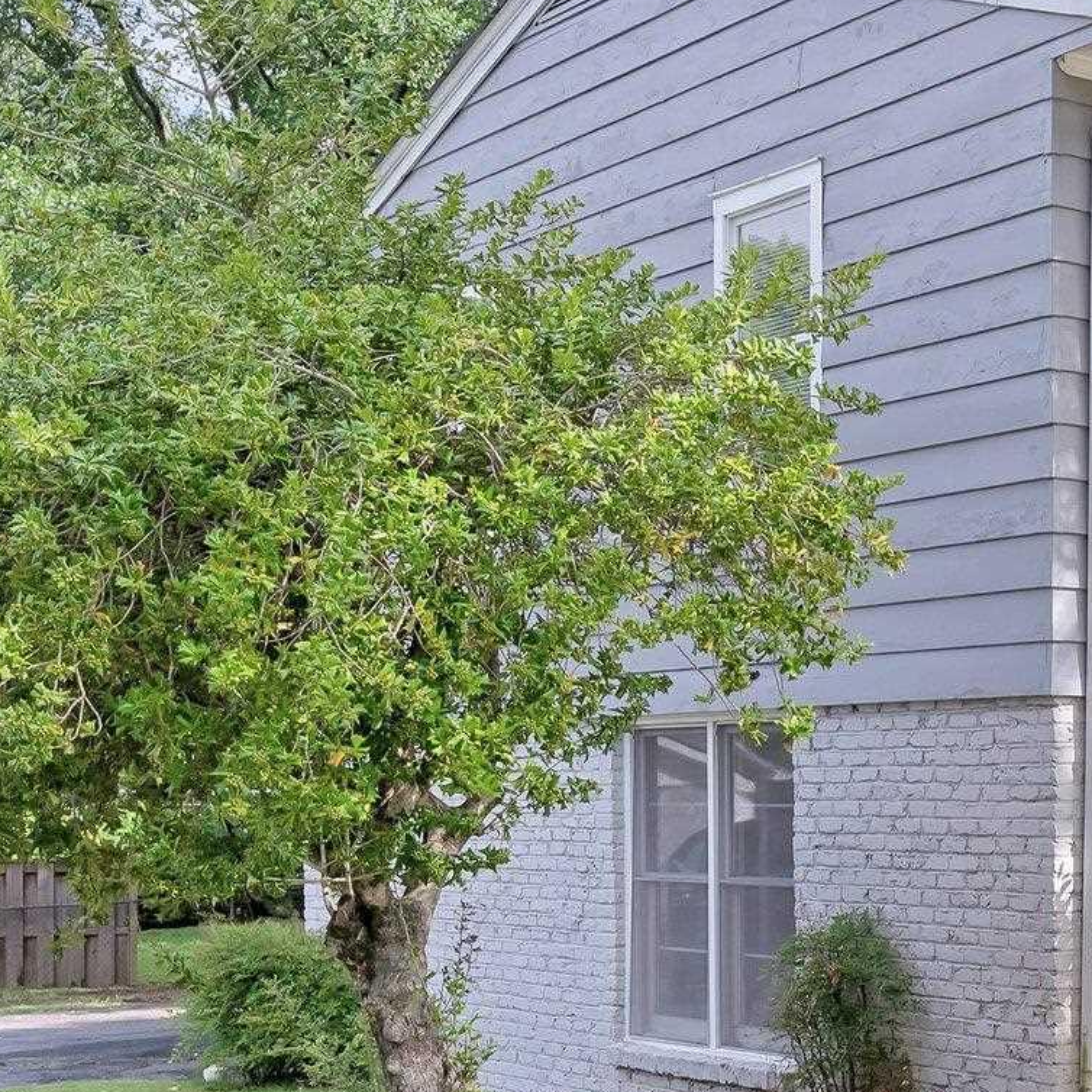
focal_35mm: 67
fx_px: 2391
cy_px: 828
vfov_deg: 25.4
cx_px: 1361
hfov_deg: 23.2
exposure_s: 1/500
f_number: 8
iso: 400
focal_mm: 29
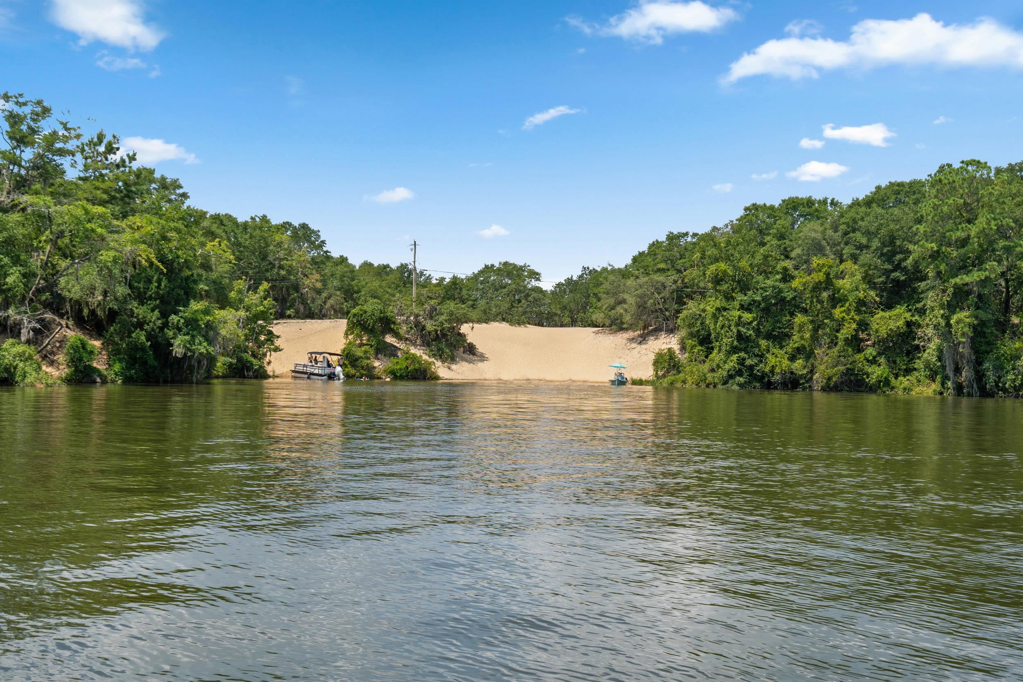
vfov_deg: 37.9
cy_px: 341
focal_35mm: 35
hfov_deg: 54.4
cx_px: 512
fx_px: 995
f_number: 8
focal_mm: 35
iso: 125
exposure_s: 1/250
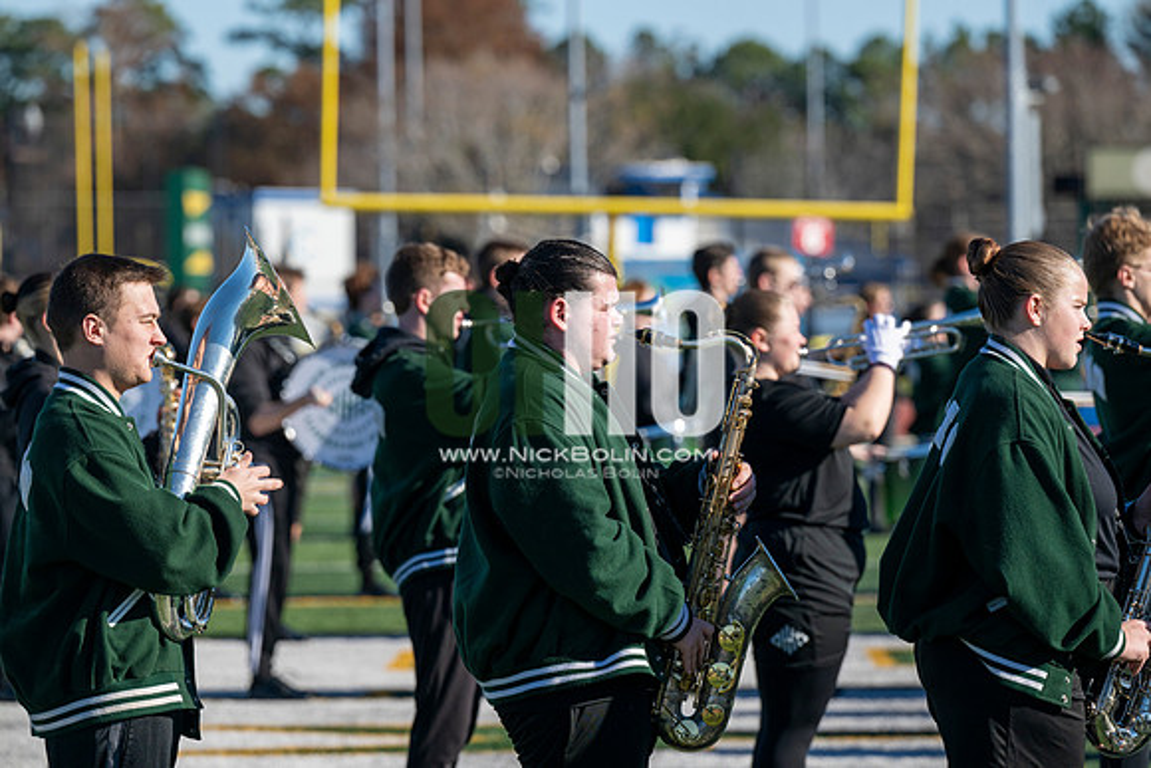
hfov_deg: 10.3
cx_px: 576
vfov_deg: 6.9
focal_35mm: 200
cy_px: 384
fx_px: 6396
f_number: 5
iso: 250
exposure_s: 1/2000
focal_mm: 200
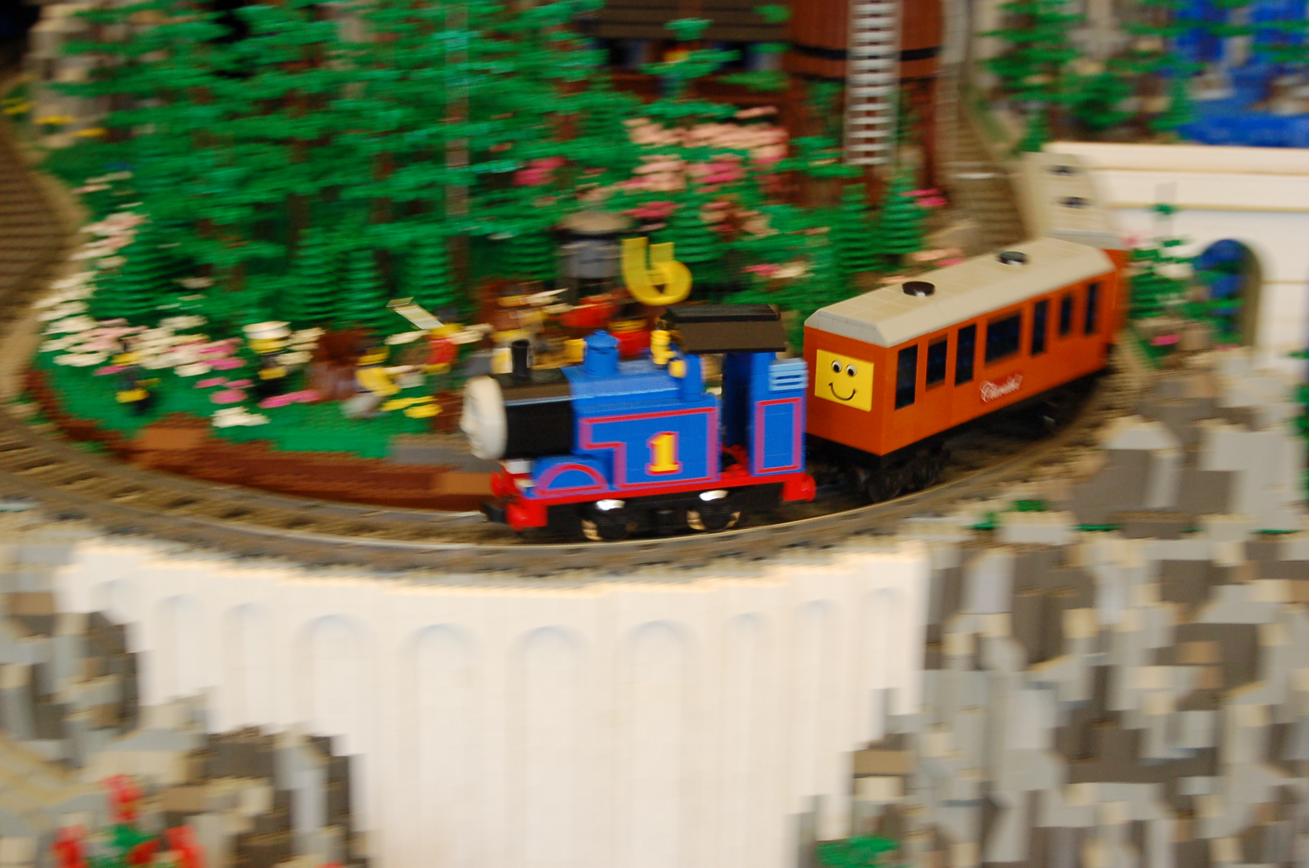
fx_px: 2287
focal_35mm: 63
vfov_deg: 21.5
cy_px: 434
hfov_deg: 31.9
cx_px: 654
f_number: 5.3
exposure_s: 1/30
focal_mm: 42
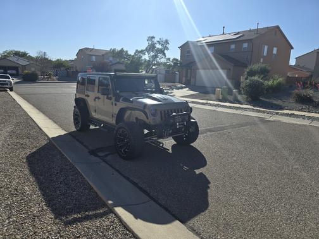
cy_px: 120
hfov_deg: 73.9
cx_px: 160
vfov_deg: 58.9
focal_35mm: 23
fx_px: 212
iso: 12
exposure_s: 1/965
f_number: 1.7
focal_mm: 6.3
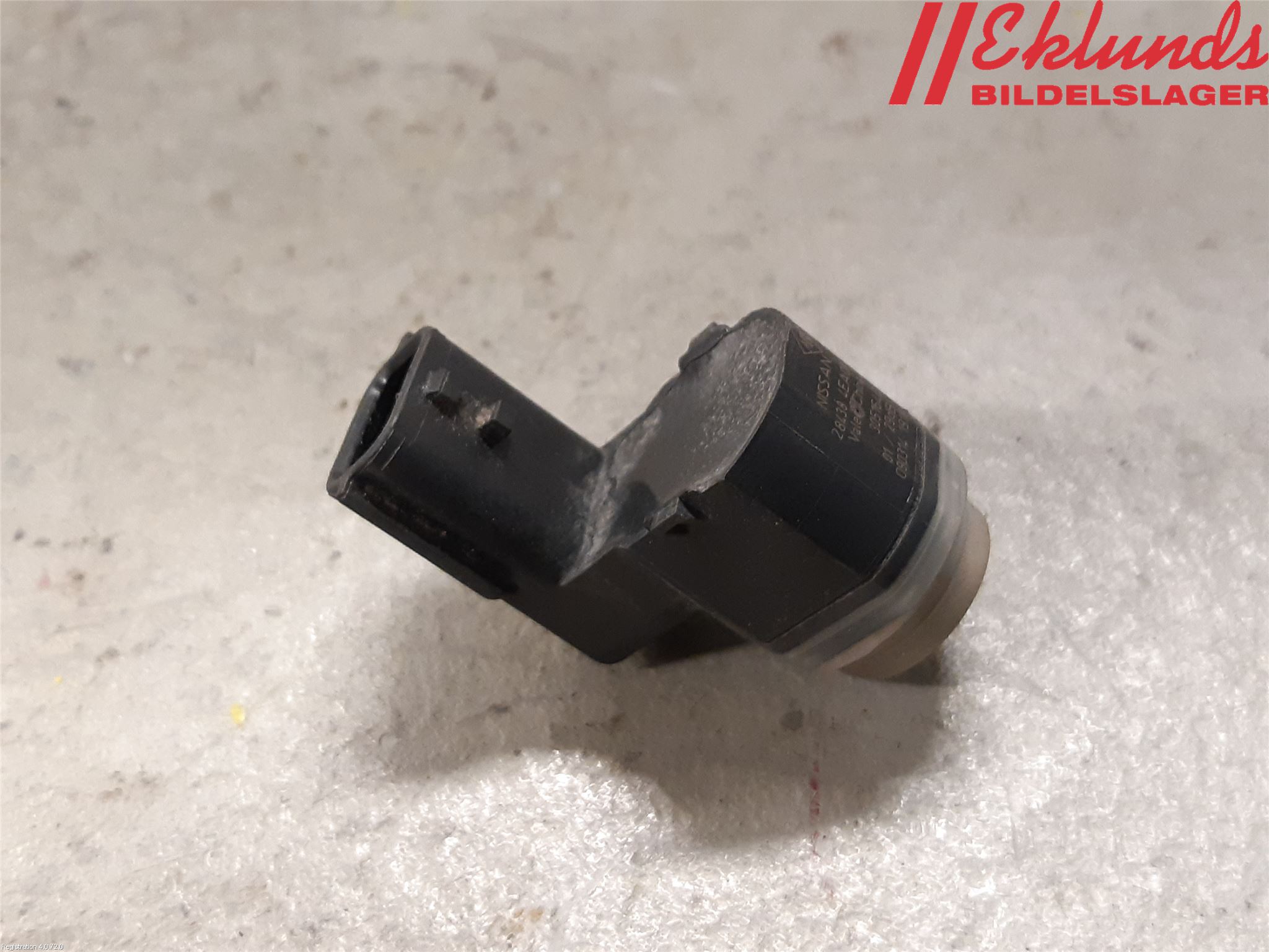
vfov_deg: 53.1
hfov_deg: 67.3
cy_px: 476
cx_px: 634
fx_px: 953
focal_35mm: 26
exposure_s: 1/50
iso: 250
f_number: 1.7
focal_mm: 3.93
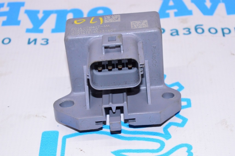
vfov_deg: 16.5
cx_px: 118
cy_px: 78
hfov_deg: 24.6
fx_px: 538
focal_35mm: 82
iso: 1600
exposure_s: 1/125
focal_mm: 55
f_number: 8
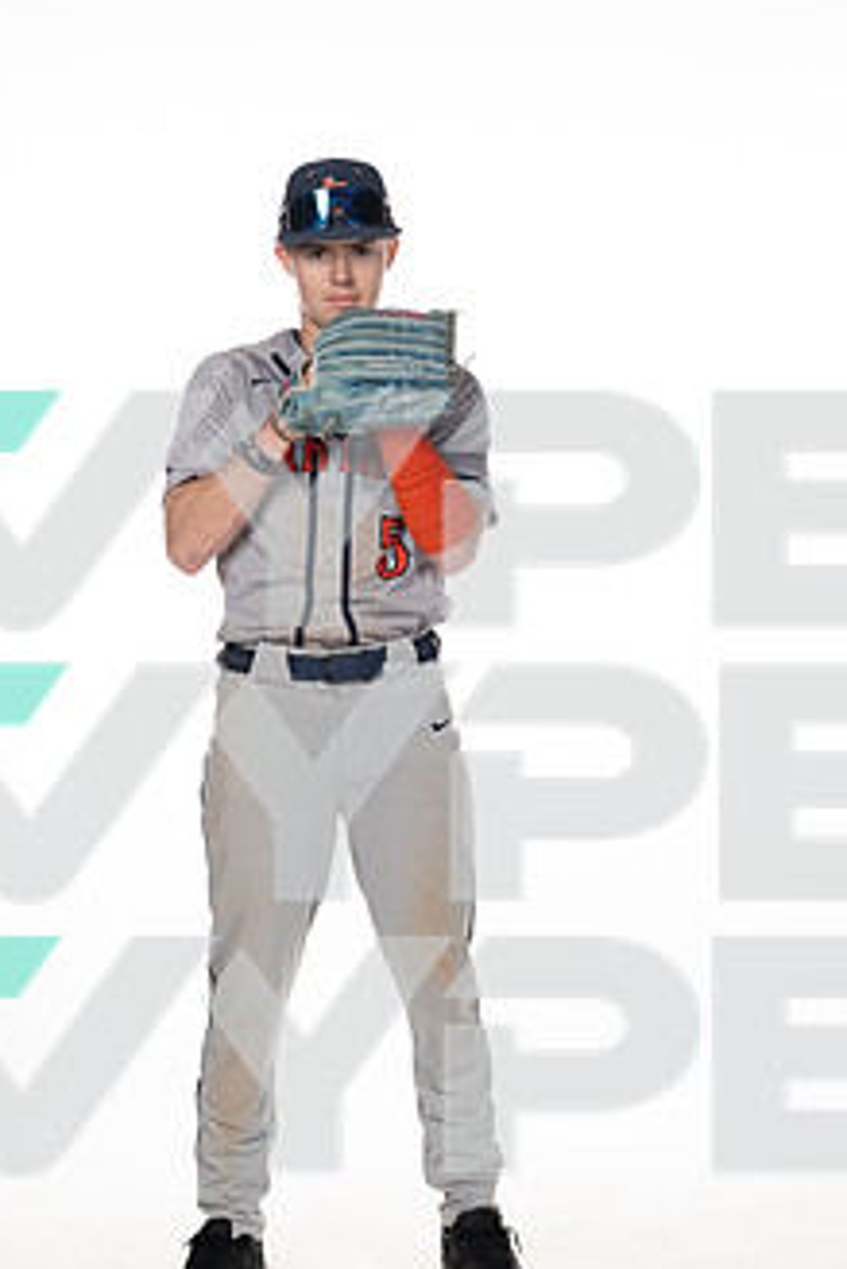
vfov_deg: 28.7
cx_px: 406
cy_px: 785
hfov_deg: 19.5
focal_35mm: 70
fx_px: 2468
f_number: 6.3
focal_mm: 51
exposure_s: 1/250
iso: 400
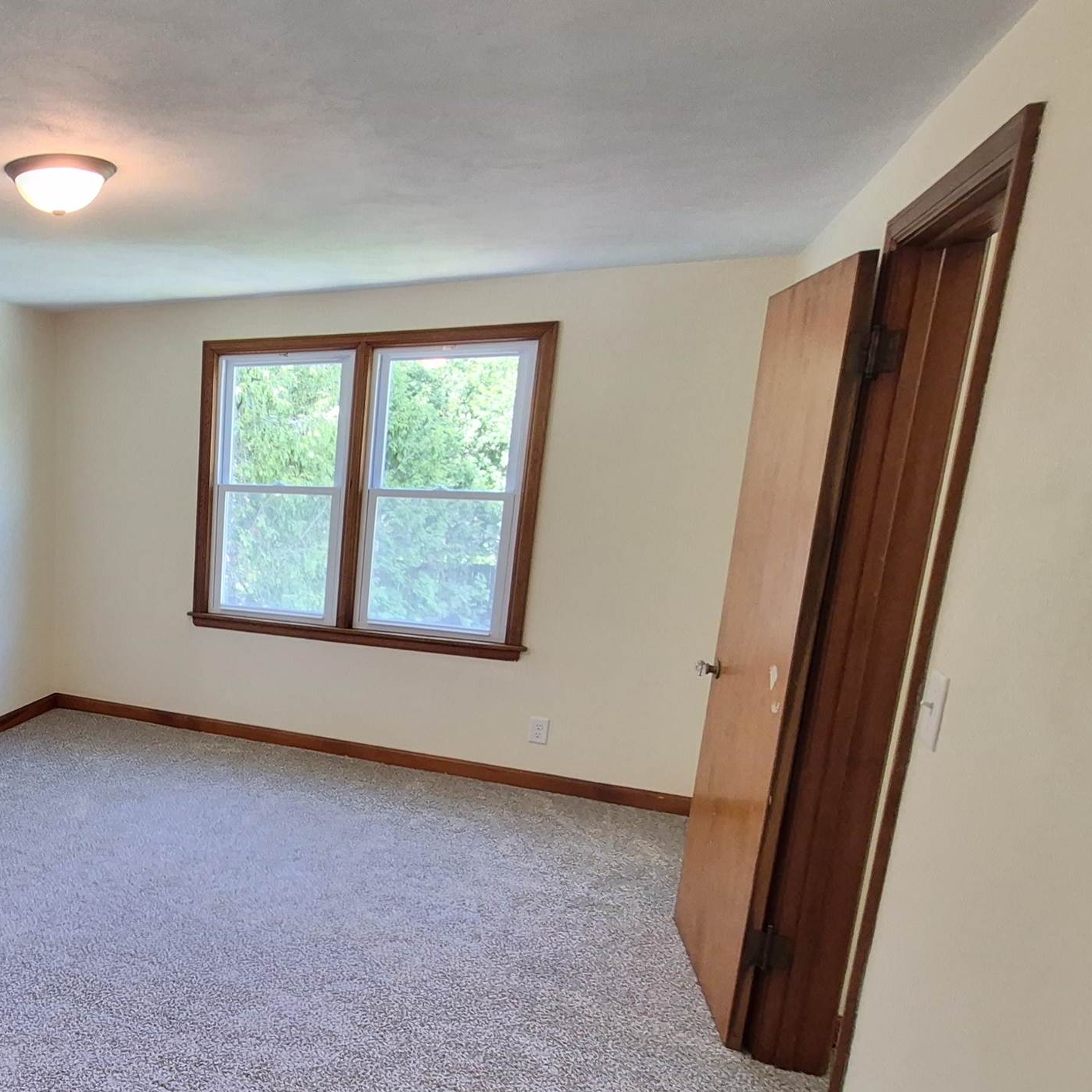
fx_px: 892
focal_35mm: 25
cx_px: 65
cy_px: 613
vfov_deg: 62.7
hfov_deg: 53.2
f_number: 2.2
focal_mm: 1.74
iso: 500
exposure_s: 1/60
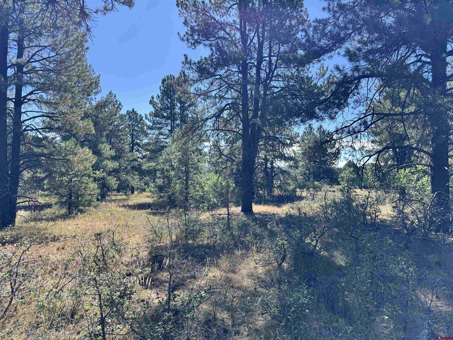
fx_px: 314
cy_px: 170
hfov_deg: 71.6
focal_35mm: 24
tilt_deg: +1.4
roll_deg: -1.3
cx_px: 226
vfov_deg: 56.8
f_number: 1.78
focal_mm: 6.76
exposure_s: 1/2415
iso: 80
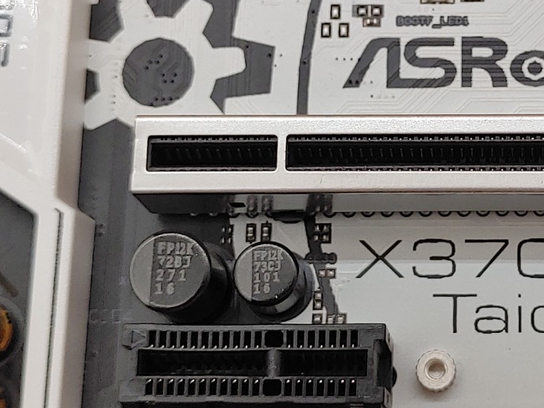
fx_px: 1336
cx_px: 479
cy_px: 117
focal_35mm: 85
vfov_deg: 17.3
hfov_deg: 22.5
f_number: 1.8
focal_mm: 4.36
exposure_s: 1/166
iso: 50
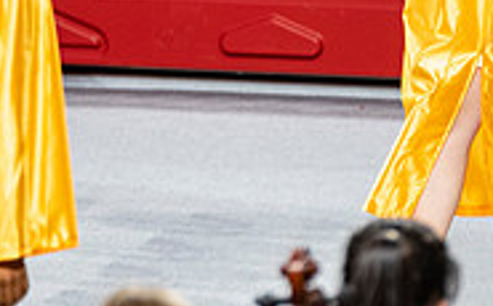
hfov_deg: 2.2
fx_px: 12664
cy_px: -148
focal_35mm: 944
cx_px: 515
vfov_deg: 1.4
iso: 1000
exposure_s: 1/100
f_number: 3.5
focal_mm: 200
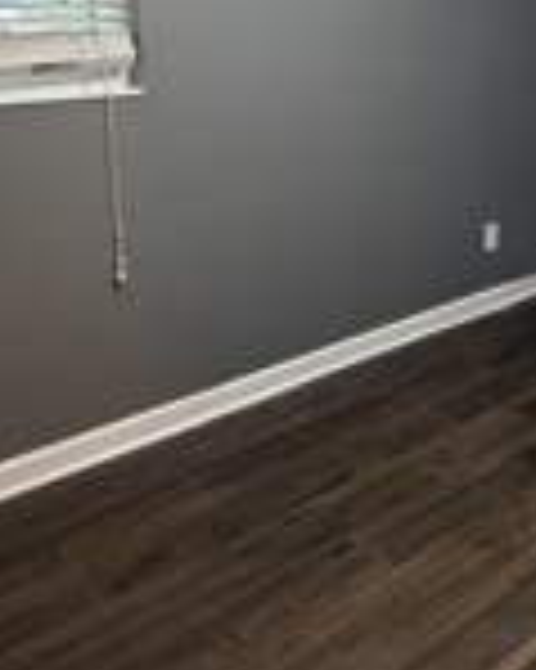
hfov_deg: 32.2
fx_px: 873
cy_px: 148
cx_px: 500
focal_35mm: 44
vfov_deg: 40.5
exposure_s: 1/60
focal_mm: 2.22
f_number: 2.2
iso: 400
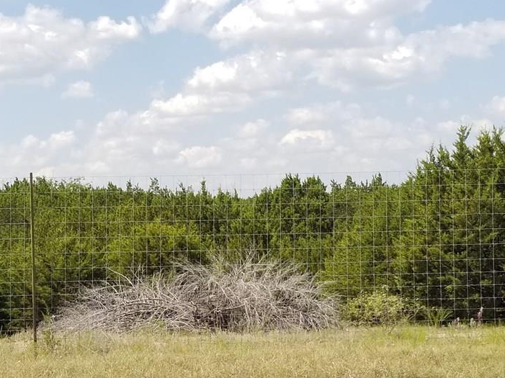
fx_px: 554
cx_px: 269
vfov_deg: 37.3
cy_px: 252
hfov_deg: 49.0
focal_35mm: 38
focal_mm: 4.25
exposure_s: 1/2252
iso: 50
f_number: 1.7
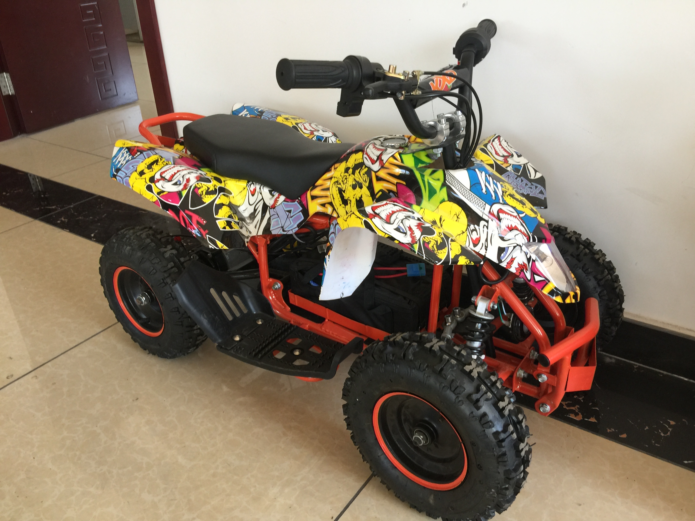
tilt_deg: -28.9
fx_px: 582
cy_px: 260
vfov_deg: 48.2
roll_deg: +0.5
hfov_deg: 61.7
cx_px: 348
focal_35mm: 29
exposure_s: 1/33
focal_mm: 4.15
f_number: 2.2
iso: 40
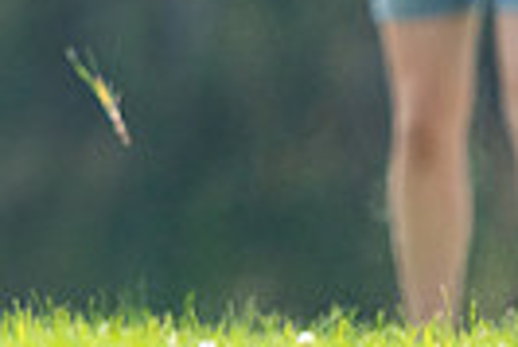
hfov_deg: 0.8
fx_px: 37610
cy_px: -302
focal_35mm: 2611
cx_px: -553
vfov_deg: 0.5
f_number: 6.3
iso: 3200
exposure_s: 1/4000
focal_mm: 600
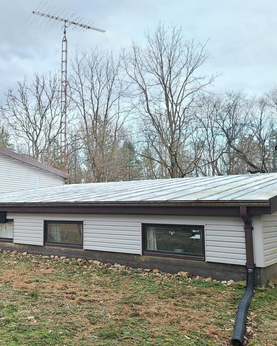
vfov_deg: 49.1
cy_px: 170
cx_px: 57
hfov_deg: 38.7
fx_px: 379
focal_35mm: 37
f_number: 1.8
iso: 50
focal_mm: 5.4
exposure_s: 1/119
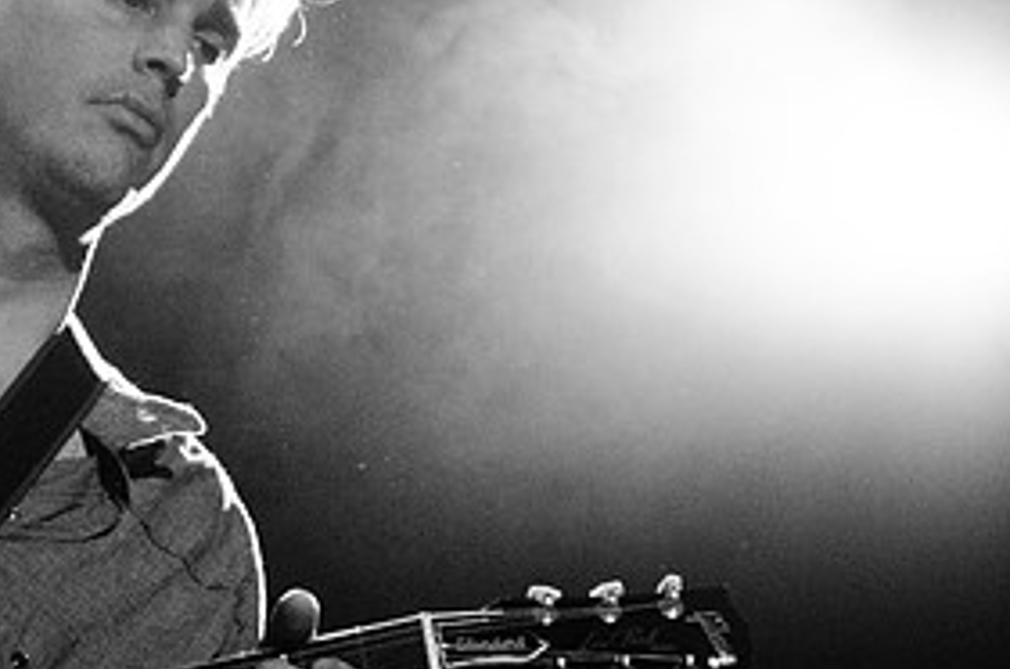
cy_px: 392
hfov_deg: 12.8
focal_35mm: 161
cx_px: 306
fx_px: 4507
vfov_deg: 8.5
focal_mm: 52
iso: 1600
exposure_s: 1/100
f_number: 2.8
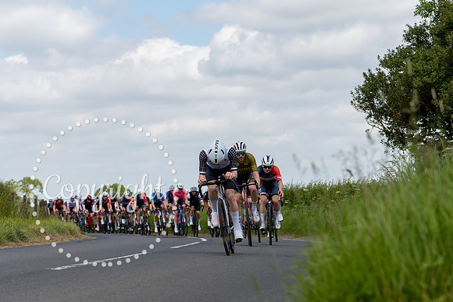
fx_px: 1590
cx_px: 252
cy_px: 212
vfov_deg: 10.8
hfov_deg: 16.2
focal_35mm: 126
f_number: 3.5
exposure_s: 1/1250
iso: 100
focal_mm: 70
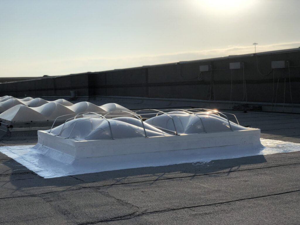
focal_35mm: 52
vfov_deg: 28.0
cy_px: 112
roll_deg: +1.7
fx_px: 451
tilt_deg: -2.6
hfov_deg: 36.8
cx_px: 150
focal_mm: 6
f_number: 2.4
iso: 16
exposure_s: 1/3003
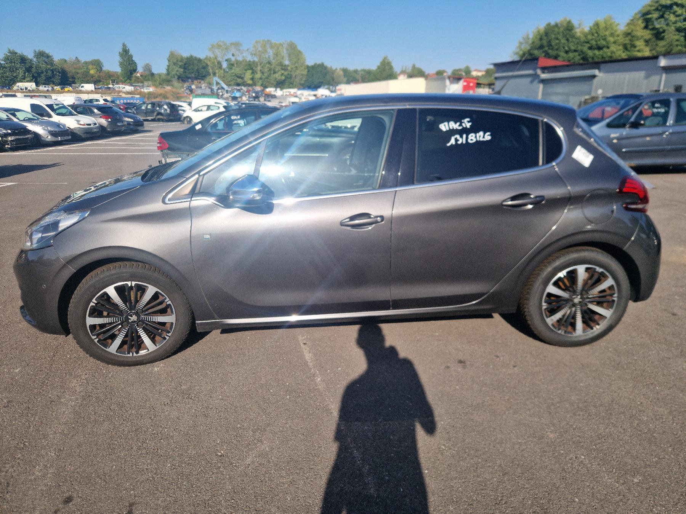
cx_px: 343
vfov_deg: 58.9
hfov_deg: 73.9
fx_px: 456
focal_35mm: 23
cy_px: 257
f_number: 1.8
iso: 50
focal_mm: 5.4
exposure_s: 1/1250
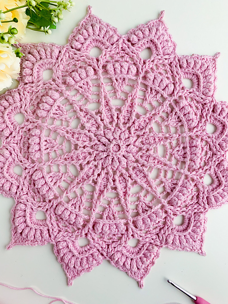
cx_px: 114
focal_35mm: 26
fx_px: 228
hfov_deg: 53.1
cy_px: 152
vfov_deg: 67.3
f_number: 1.8
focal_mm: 4.25
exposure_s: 1/60
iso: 200
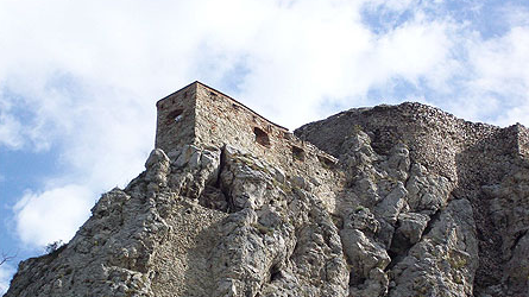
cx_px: 265
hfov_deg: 18.0
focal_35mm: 119
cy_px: 183
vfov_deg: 10.2
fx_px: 1669
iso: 80
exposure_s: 1/476
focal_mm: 18
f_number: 4.8
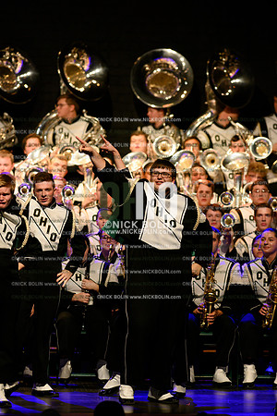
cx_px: 138
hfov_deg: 4.6
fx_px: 3462
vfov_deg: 6.9
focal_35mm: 300
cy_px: 208
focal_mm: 300
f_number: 4
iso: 6400
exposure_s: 1/500
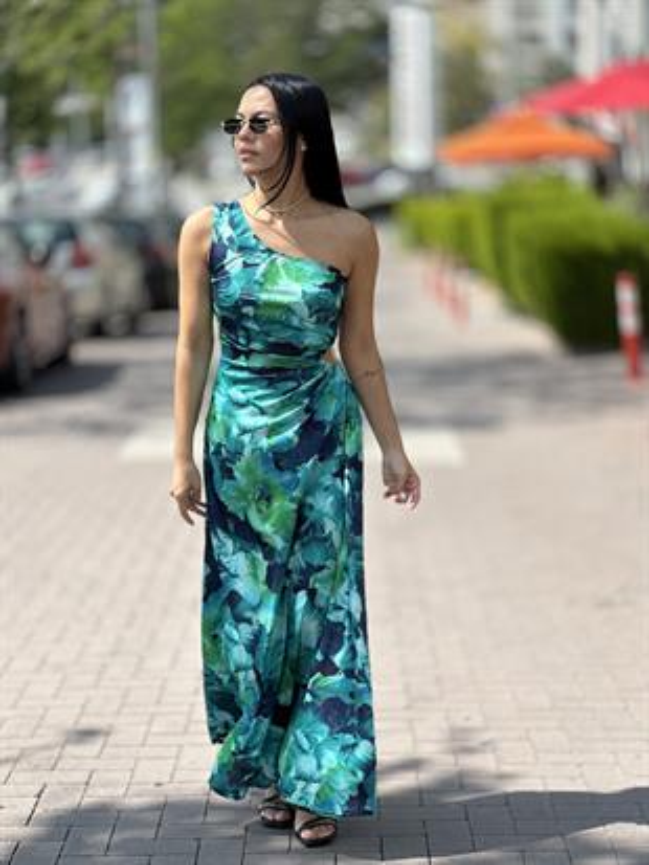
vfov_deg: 25.3
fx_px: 1924
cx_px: 324
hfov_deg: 19.1
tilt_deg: -10.6
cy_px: 432
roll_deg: +1.7
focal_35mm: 77
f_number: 2.8
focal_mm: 9
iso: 32
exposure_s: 1/464
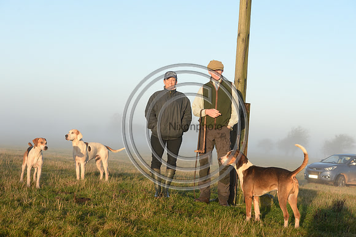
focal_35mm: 70
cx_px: 178
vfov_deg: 19.4
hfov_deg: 28.9
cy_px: 118
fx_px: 692
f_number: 9
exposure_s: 1/1000
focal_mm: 70
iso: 1250
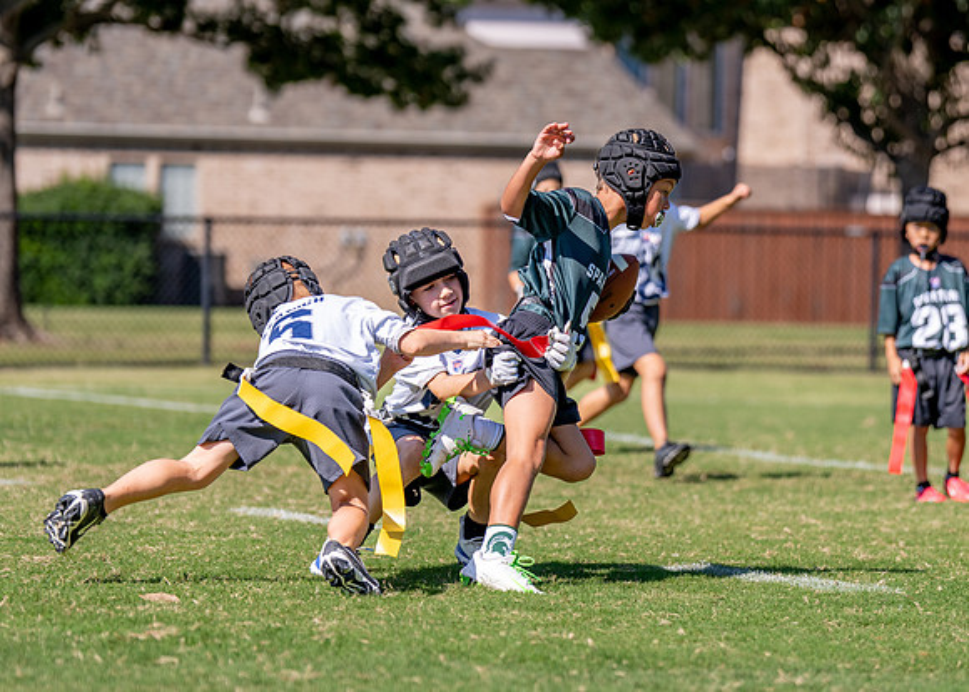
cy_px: 278
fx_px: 4336
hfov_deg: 12.7
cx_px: 575
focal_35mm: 158
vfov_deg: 9.1
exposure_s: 1/3200
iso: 200
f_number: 2.8
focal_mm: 115
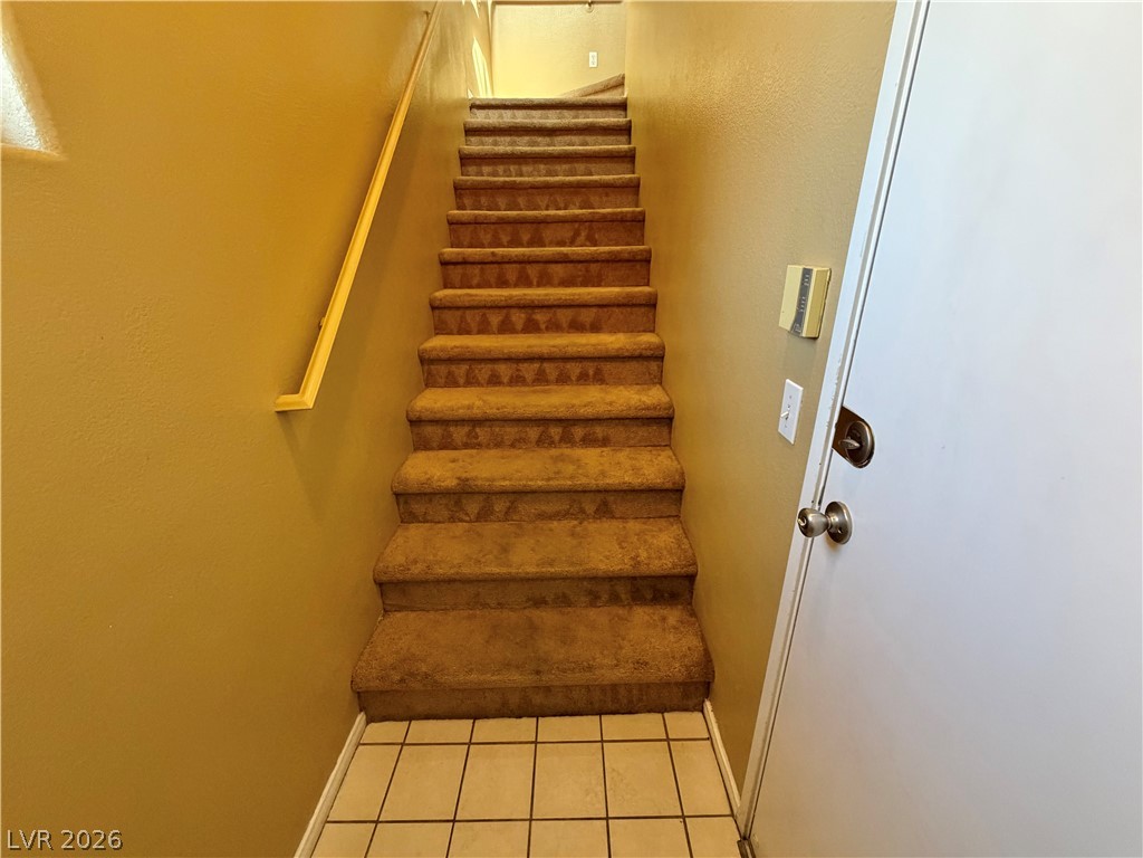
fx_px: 462
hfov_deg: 102.1
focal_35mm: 14
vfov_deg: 85.7
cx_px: 572
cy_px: 429
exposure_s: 1/60
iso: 500
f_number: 2.2
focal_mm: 2.22
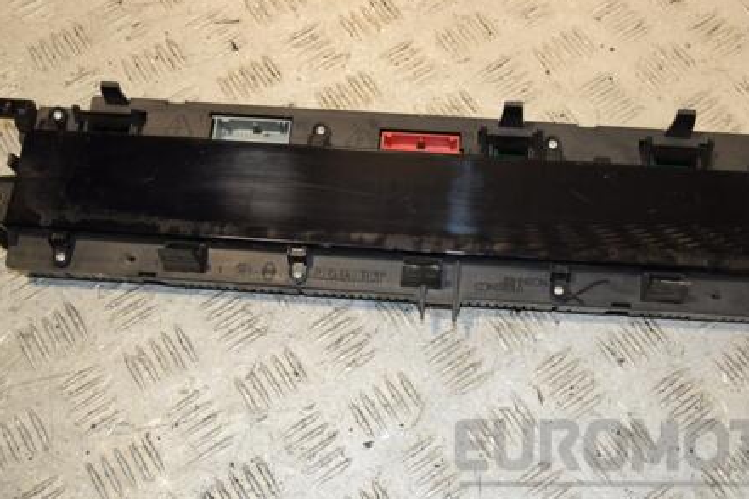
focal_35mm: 49
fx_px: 1019
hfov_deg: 40.3
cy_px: 219
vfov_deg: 27.5
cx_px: 423
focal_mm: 24
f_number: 8
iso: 800
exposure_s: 1/200
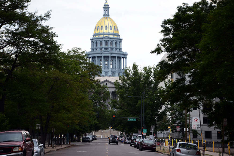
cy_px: 78
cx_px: 117
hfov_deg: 16.8
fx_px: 793
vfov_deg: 11.2
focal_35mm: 122
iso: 400
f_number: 5.6
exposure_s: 1/1000
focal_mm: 122
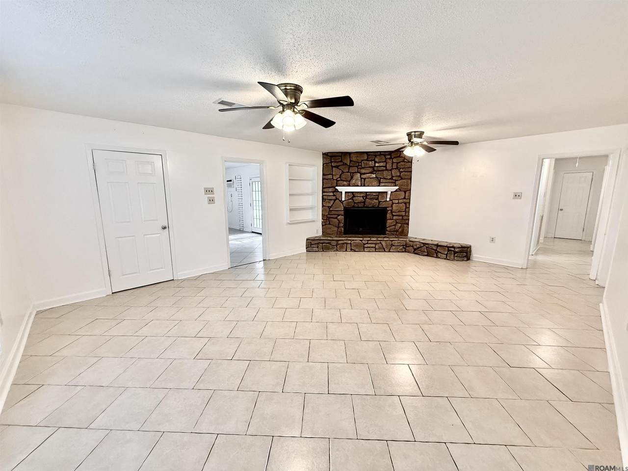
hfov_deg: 102.1
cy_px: 236
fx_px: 254
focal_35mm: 14
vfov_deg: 85.7
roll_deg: +0.0
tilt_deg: -9.8
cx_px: 314
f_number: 2.2
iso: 320
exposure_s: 1/120
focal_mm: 2.22
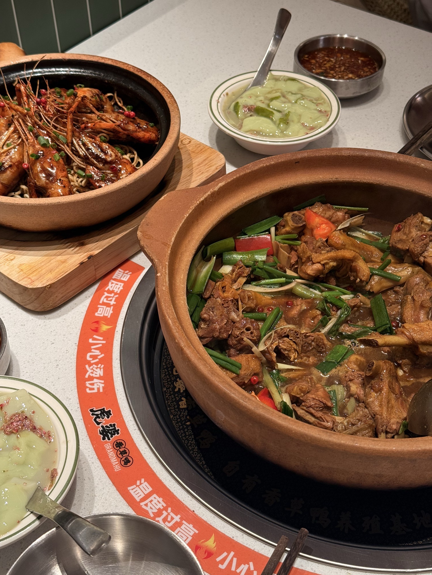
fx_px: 799
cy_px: 288
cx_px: 216
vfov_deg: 39.7
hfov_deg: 30.3
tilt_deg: -45.2
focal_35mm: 48
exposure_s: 1/100
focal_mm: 6.76
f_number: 1.78
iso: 100
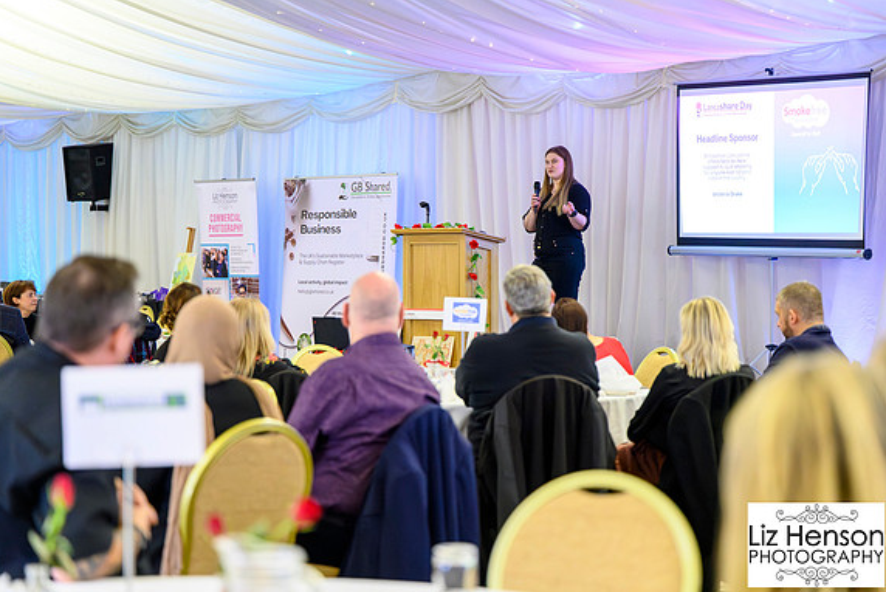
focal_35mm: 80
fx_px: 1970
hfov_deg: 25.3
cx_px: 443
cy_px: 296
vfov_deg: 17.1
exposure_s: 1/200
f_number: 2.8
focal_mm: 79
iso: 12800
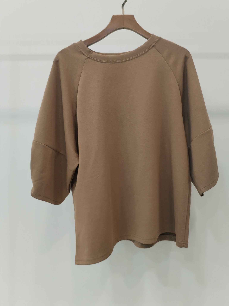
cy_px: 145
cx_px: 122
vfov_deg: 53.9
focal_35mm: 34
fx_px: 300
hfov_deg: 41.8
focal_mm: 4.75
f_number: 1.8
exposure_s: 1/60
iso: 326
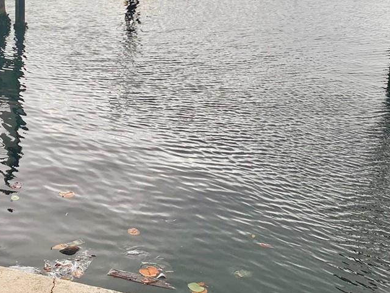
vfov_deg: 22.4
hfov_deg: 29.6
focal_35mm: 65
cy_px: 80
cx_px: 127
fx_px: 732
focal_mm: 4.25
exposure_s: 1/962
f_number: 1.8
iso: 25
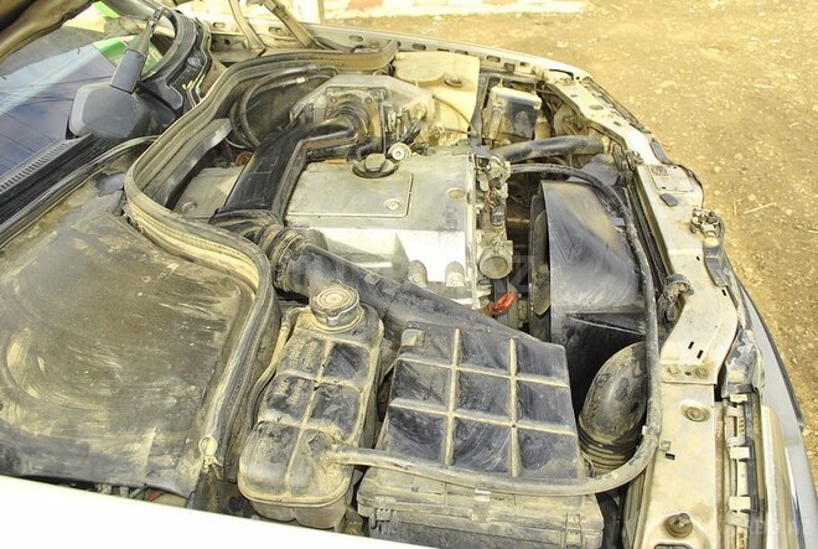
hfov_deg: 67.3
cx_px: 409
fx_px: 615
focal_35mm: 27
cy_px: 274
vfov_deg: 48.1
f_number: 5.6
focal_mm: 18
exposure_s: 1/200
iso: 220
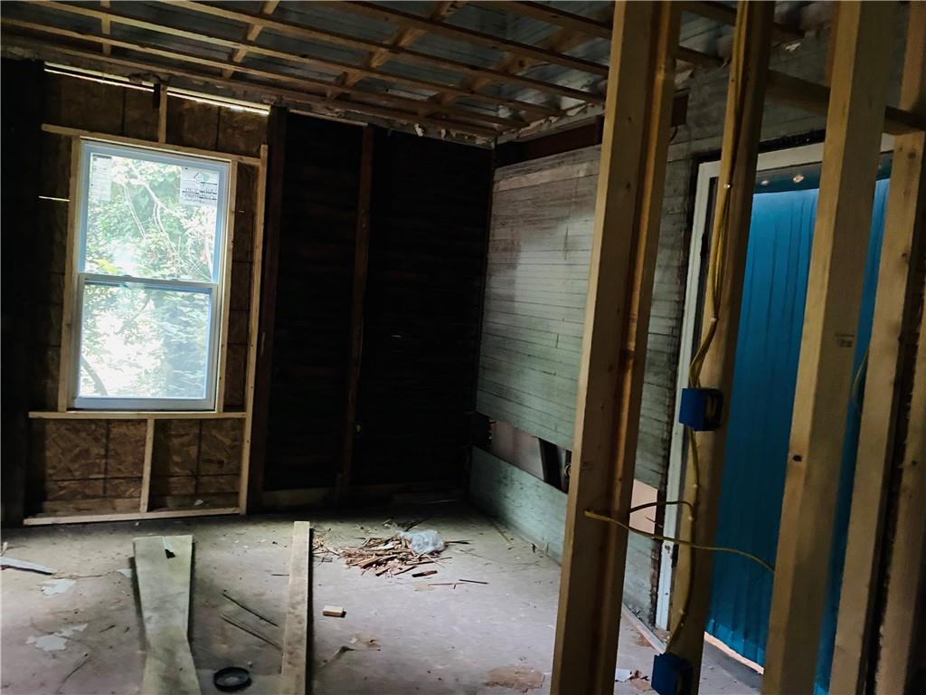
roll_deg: -3.0
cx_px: 463
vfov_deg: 53.1
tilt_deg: -5.9
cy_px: 348
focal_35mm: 26
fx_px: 696
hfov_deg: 67.3
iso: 1000
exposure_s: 1/29
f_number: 1.8
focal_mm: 4.25
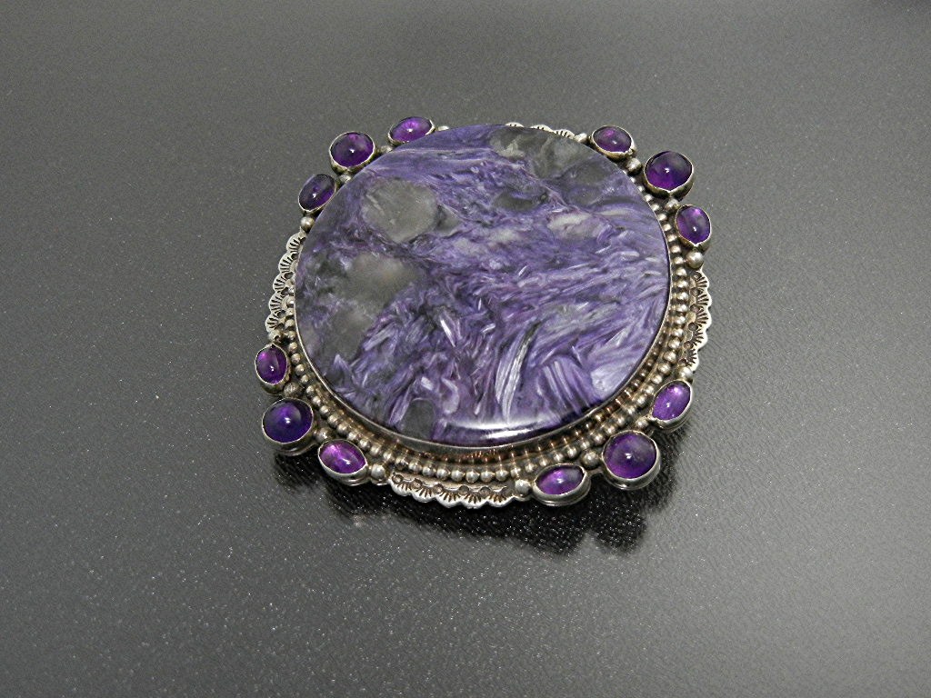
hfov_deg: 42.1
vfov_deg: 32.2
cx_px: 466
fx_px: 1210
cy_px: 349
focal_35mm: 45
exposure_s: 1/30
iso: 800
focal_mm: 8.1
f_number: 7.6
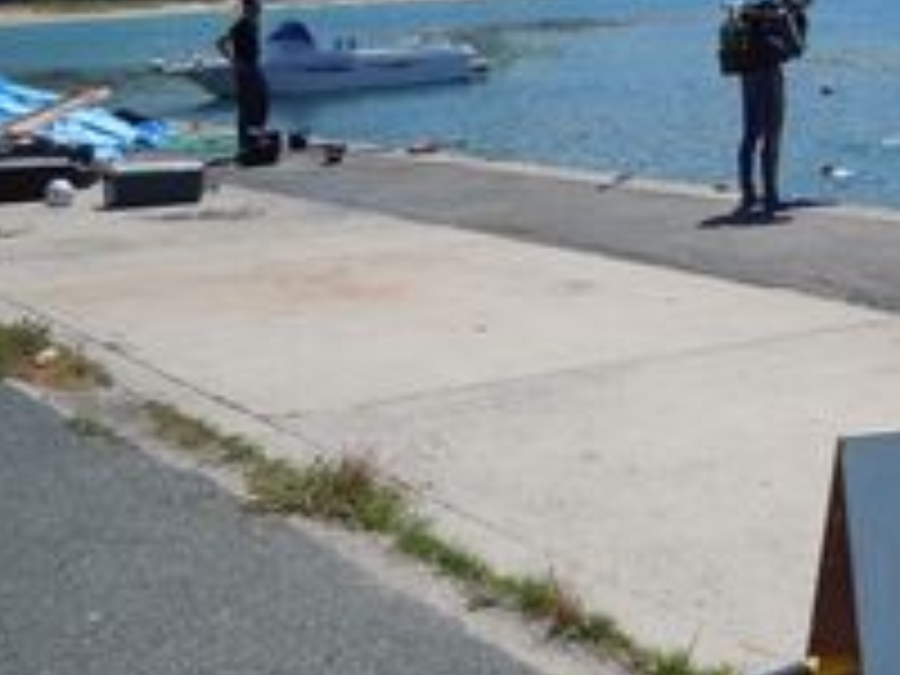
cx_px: 810
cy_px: 148
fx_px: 1716
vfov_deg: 22.0
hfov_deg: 28.3
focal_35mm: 66
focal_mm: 5.9
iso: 100
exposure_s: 1/320
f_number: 8
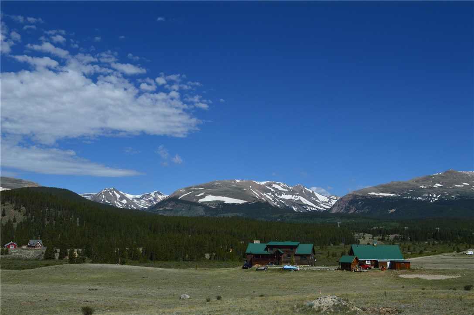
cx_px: 237
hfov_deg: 49.6
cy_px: 158
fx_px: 513
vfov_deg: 34.1
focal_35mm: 39
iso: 280
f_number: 11
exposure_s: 1/500
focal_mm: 26
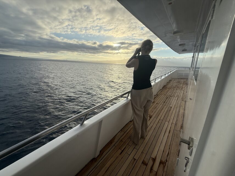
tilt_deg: -14.9
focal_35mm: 14
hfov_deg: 102.1
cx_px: 118
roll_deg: -2.4
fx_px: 95
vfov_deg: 85.7
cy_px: 88
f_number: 2.2
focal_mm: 2.22
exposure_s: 1/2611
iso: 64
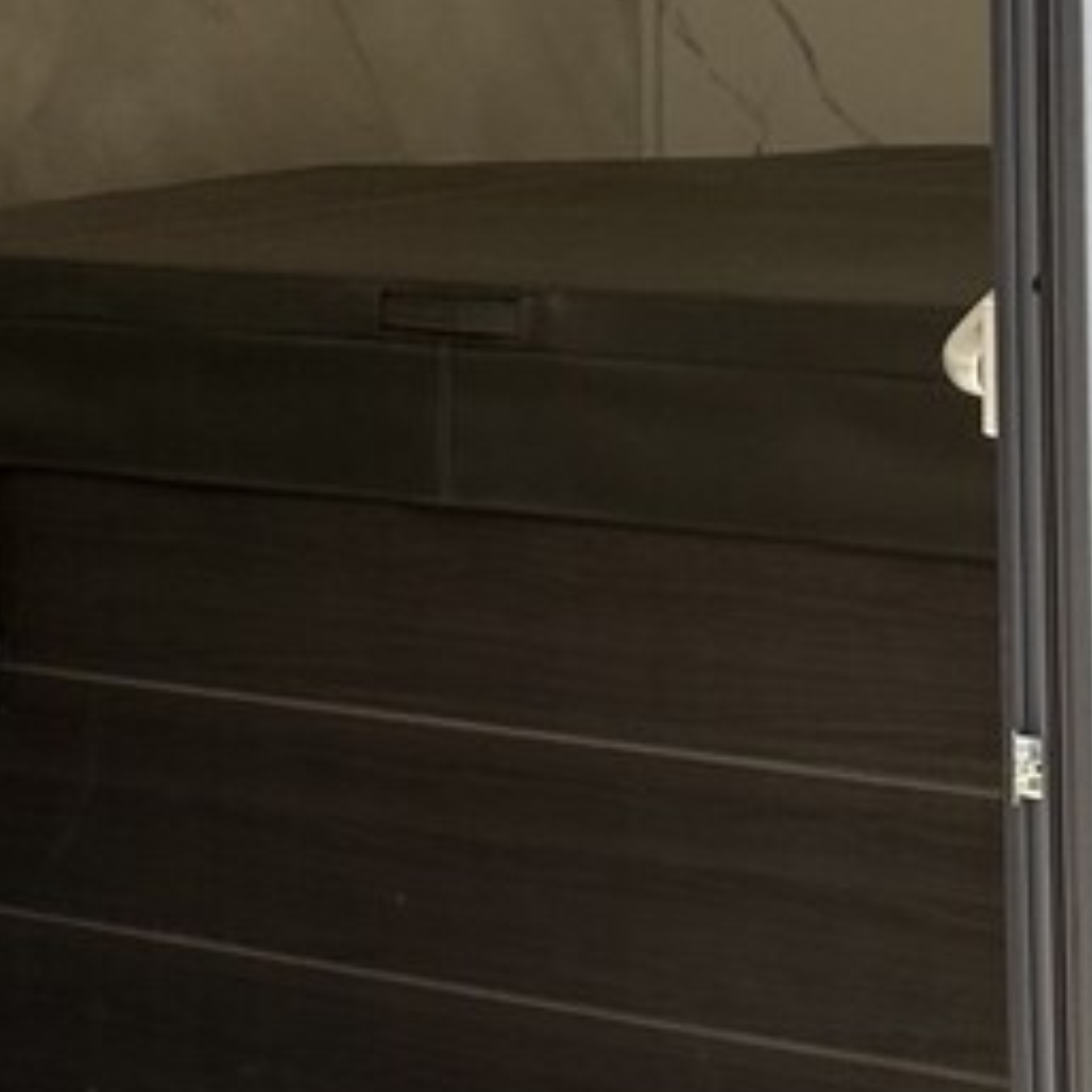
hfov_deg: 10.2
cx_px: -68
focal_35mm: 169
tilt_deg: +0.1
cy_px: -136
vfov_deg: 10.2
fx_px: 6032
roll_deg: +0.7
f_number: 1.78
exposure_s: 1/1330
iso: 100
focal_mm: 6.76
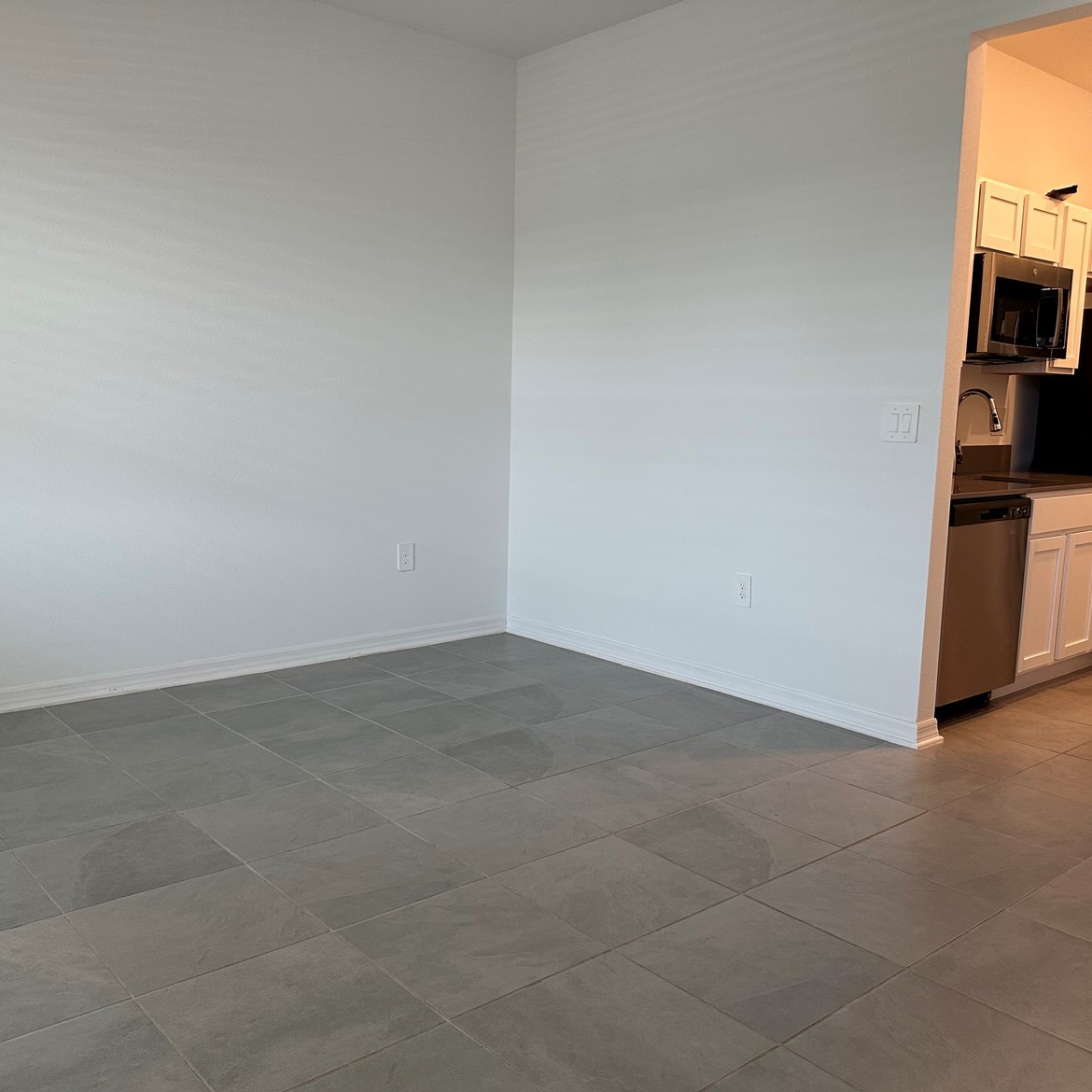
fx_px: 1035
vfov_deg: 55.6
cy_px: 558
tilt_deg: -8.2
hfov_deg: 55.6
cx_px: 532
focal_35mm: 29
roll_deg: -1.3
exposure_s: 1/120
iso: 200
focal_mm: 6.86
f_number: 1.78
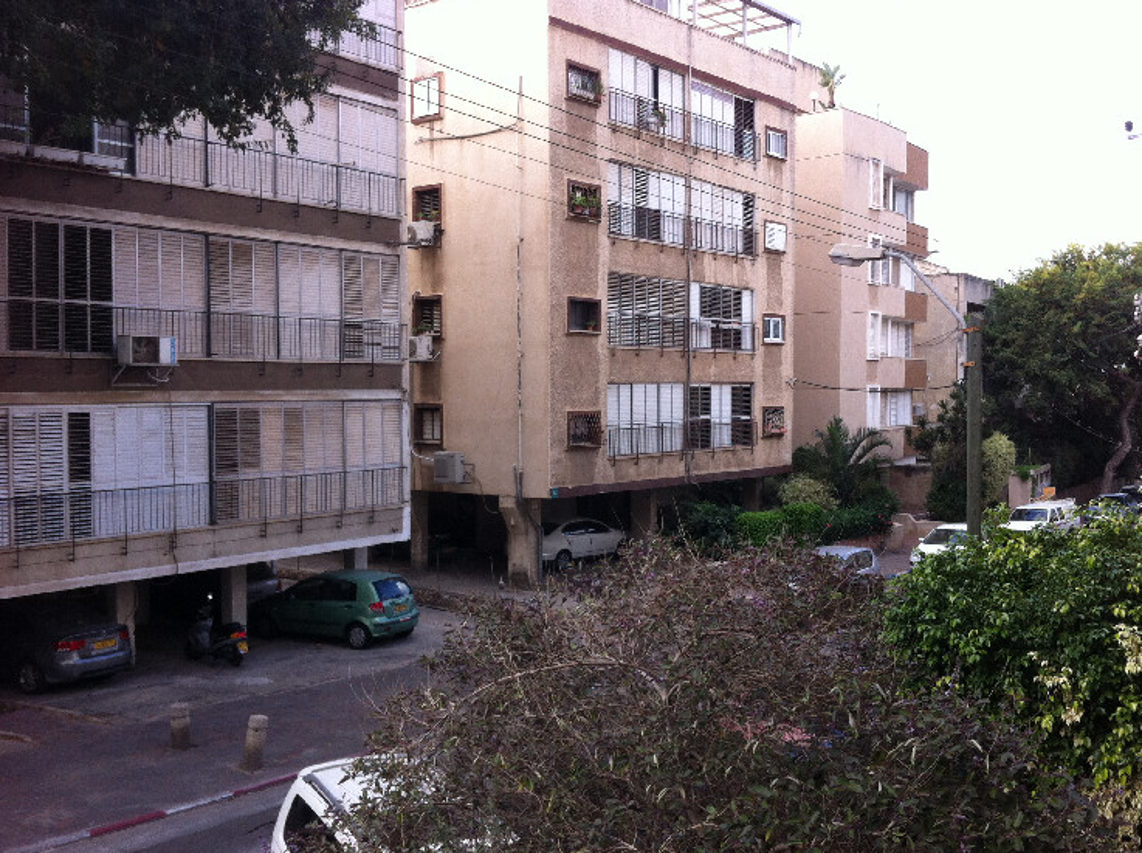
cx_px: 607
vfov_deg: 37.6
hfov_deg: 49.0
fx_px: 1251
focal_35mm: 38
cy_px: 440
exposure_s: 1/287
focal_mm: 3.85
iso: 80
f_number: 2.8
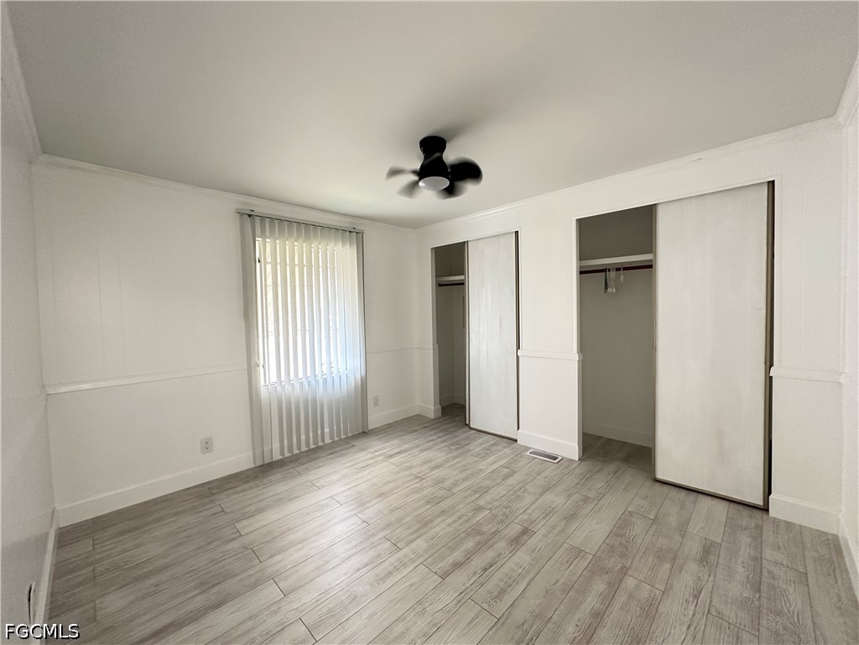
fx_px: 347
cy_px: 322
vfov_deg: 85.7
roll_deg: +1.1
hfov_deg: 102.1
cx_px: 430
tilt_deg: -1.6
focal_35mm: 14
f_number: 2.2
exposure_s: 1/60
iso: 400
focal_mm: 2.22
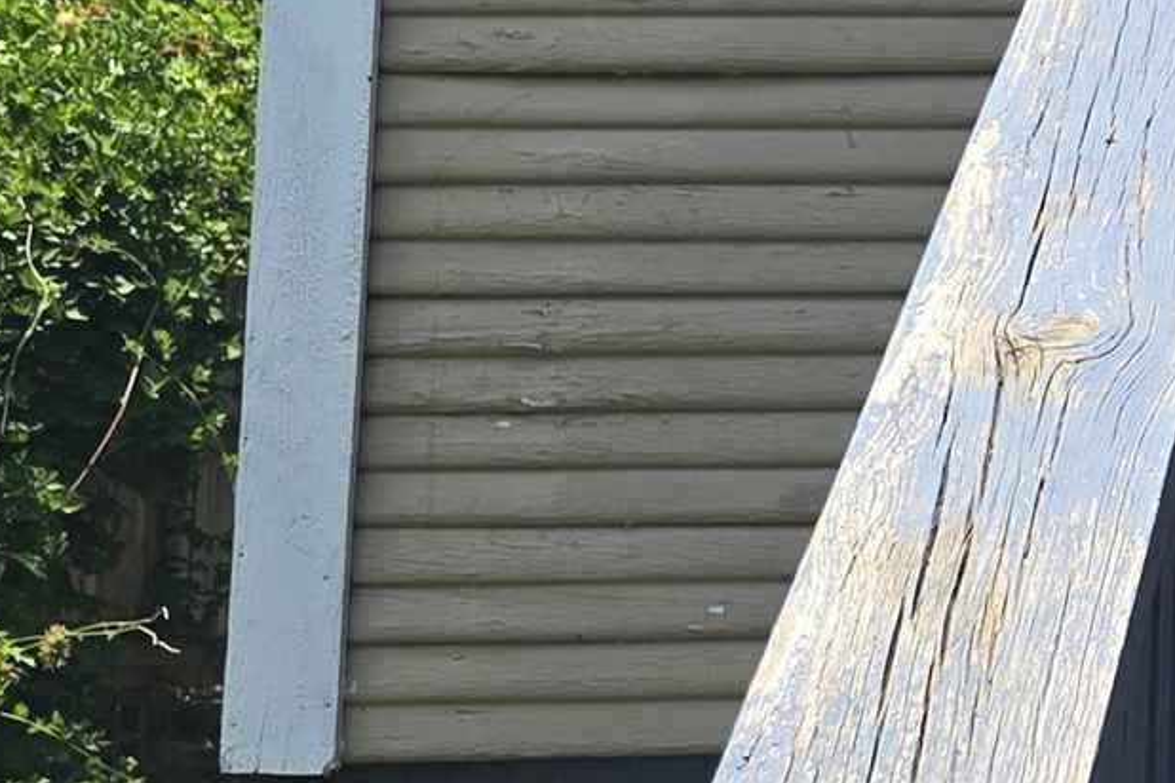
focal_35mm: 119
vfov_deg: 11.5
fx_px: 3884
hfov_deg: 14.2
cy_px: 361
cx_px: 2407
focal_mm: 6.3
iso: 12
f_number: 1.7
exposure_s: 1/342
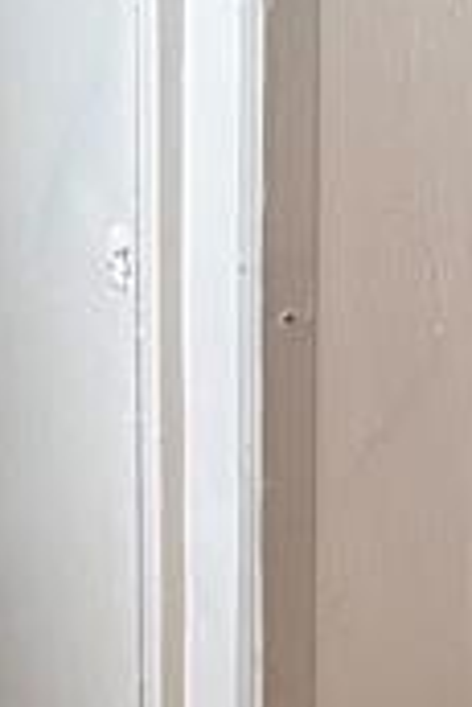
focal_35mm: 161
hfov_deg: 8.3
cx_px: 743
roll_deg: -0.4
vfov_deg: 11.6
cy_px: -641
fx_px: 3160
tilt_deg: -6.8
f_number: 1.6
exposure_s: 1/60
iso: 160
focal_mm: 5.96
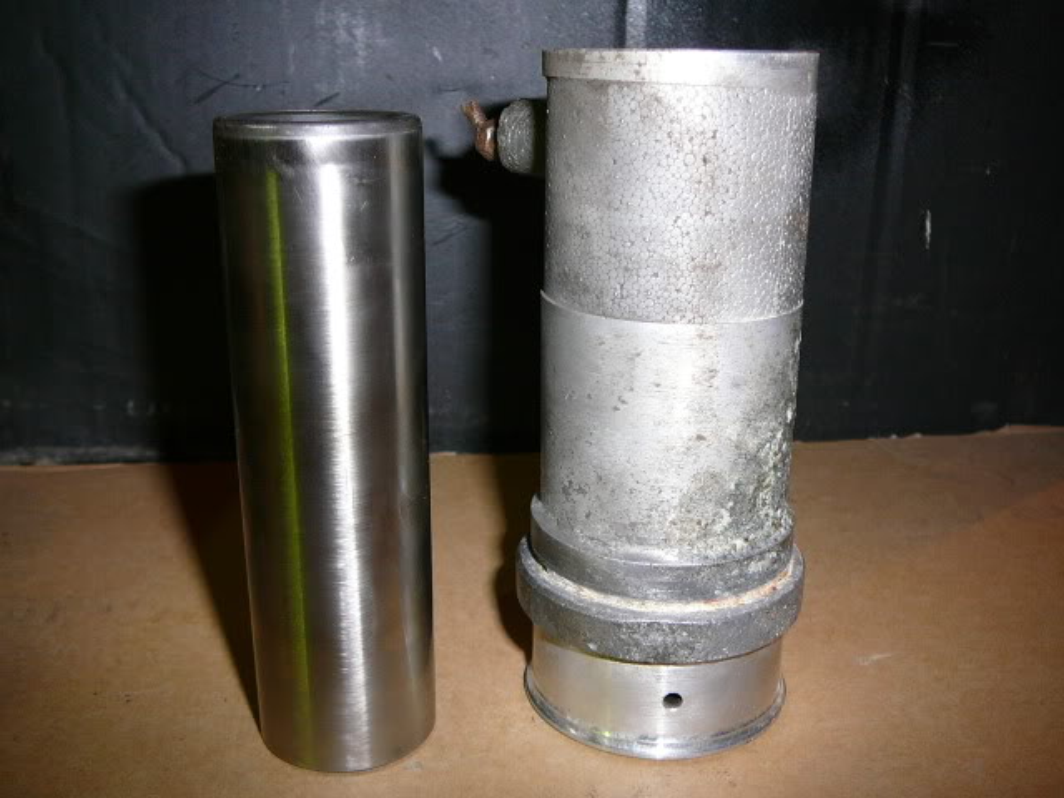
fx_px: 1076
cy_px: 399
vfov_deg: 40.7
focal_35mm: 35
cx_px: 532
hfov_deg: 52.6
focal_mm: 5.2
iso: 100
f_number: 2.8
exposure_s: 1/30
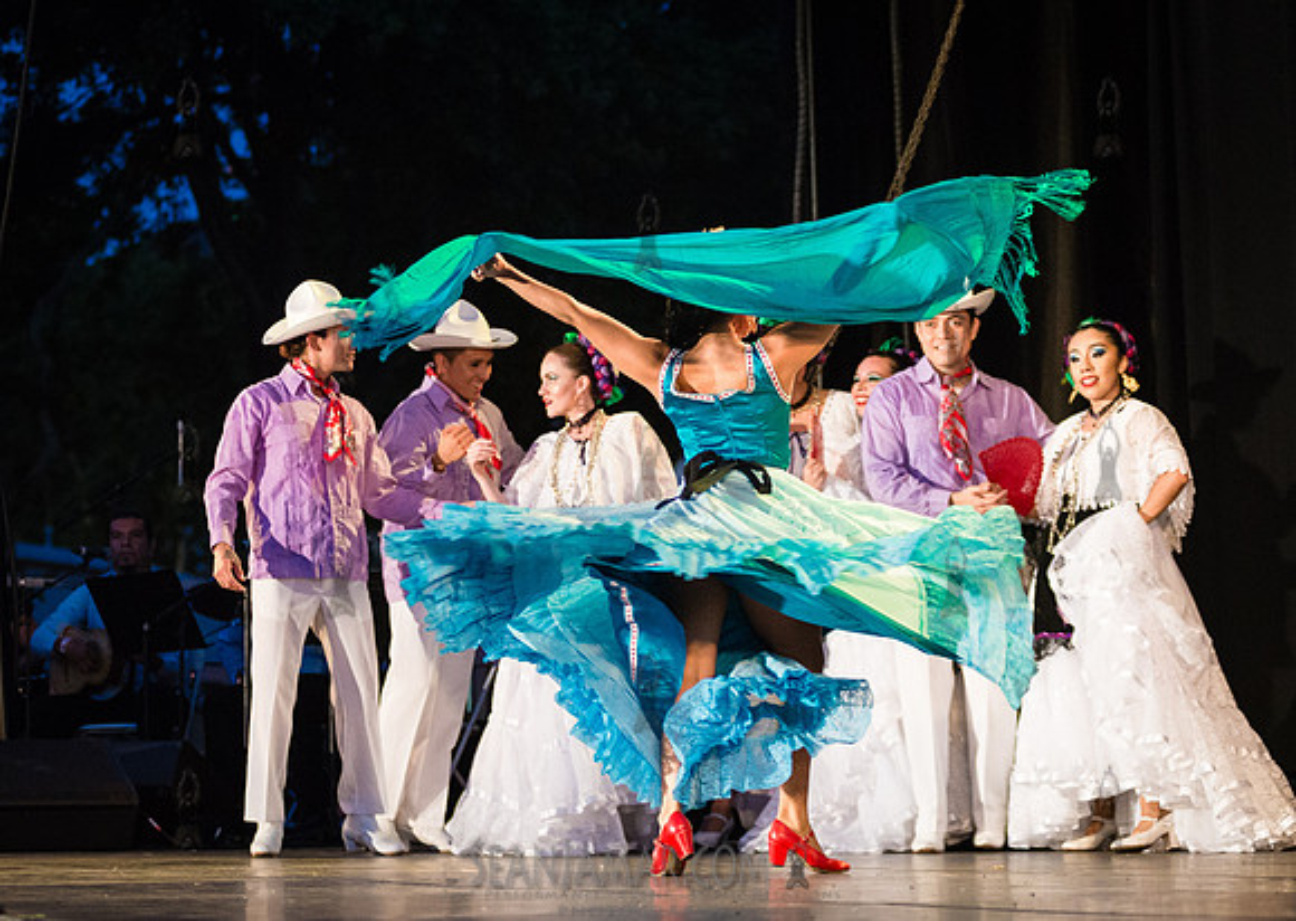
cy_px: 519
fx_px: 4161
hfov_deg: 17.7
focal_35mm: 113
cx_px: 571
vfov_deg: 12.6
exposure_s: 1/320
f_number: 2.8
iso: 4000
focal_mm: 86
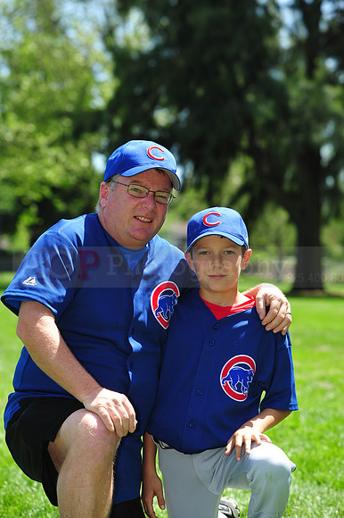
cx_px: 172
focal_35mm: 135
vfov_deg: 15.2
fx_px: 1937
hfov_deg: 10.1
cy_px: 259
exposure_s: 1/400
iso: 200
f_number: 5.6
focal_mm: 135
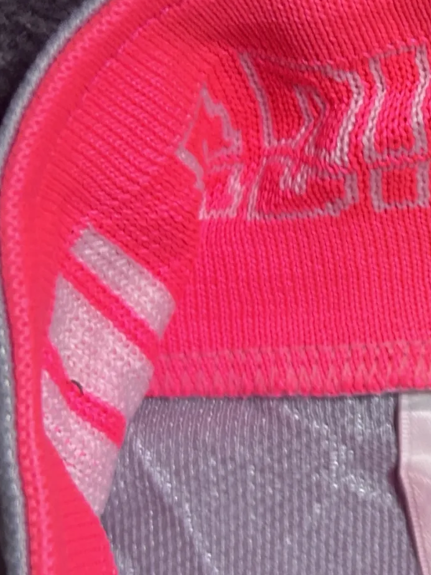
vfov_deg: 27.0
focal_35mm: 72
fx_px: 1195
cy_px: 252
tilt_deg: -60.5
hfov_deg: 19.2
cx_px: 525
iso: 200
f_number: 1.5
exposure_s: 1/50
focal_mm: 5.7
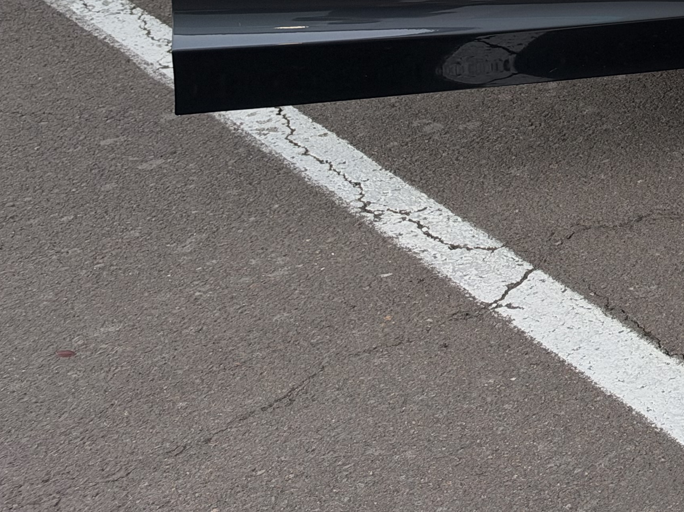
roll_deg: +1.1
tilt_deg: -8.3
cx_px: 1067
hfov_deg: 20.4
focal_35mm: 80
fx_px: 1581
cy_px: -324
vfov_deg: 16.3
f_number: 1.8
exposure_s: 1/160
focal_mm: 6.93
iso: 50
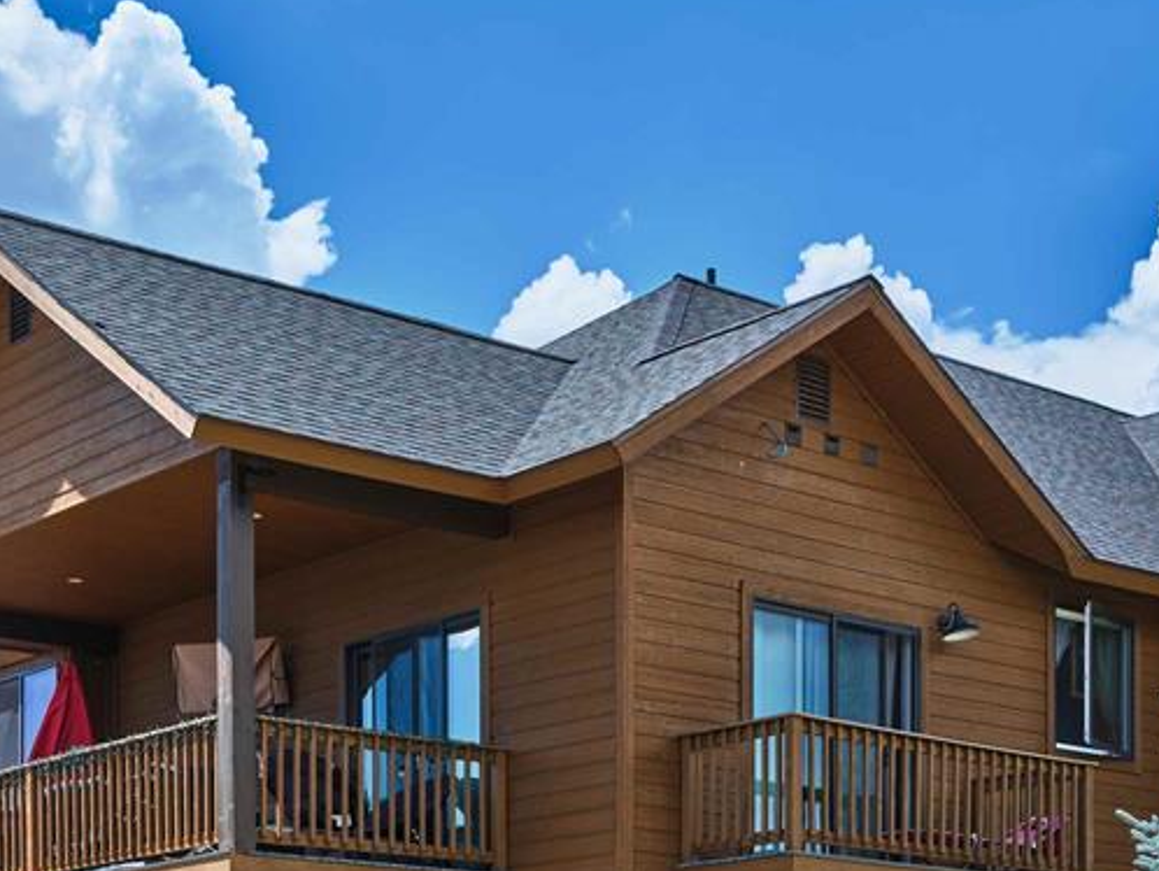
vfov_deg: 19.4
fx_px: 2479
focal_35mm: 74
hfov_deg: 26.3
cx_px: 627
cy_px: 866
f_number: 8
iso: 80
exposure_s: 1/160
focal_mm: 45
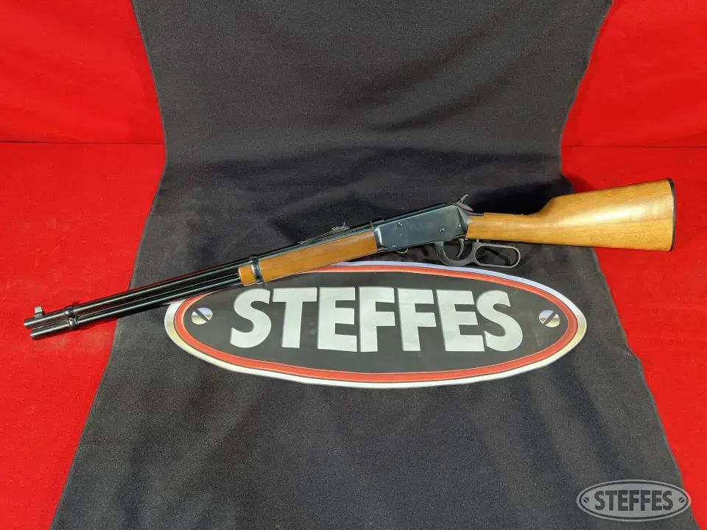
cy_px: 265
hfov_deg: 67.3
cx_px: 354
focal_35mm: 26
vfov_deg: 53.1
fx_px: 531
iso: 100
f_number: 1.5
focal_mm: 5.7
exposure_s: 1/120
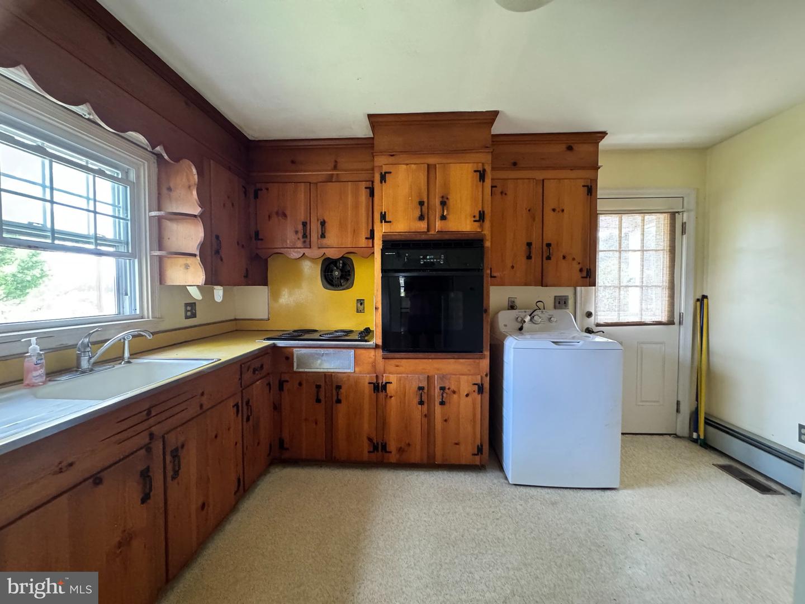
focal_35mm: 14
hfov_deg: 102.1
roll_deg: +0.2
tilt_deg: -2.8
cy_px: 302
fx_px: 326
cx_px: 402
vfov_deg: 85.7
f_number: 2.2
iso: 1000
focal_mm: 2.22
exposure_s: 1/60
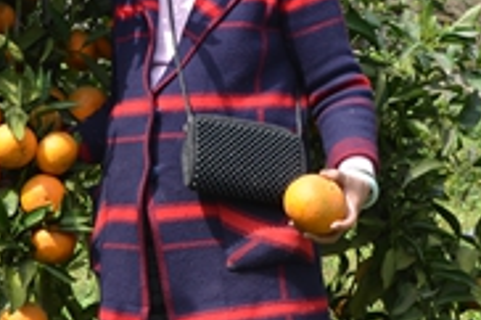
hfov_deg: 18.9
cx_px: 95
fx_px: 1428
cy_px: 179
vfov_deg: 12.8
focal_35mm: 107
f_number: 8
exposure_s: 1/250
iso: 200
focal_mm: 26
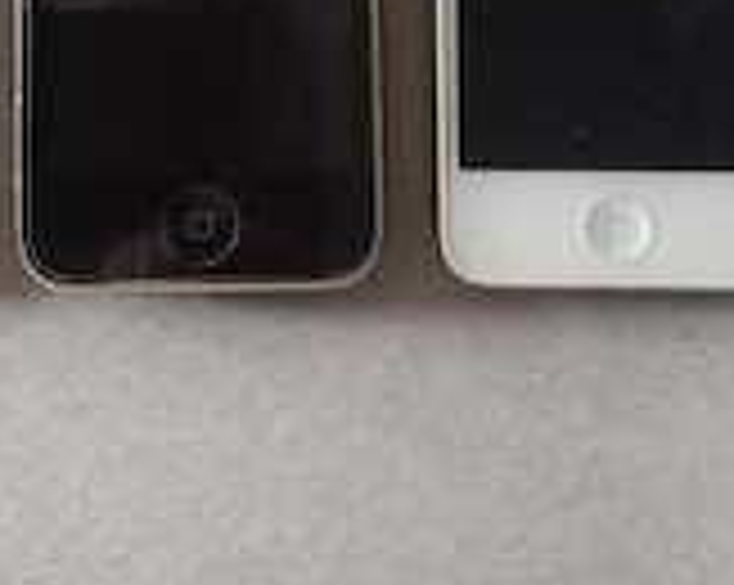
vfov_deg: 24.0
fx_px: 1302
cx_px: 194
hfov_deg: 31.0
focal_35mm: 60
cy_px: -22
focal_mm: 4.6
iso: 2000
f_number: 2
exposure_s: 1/15
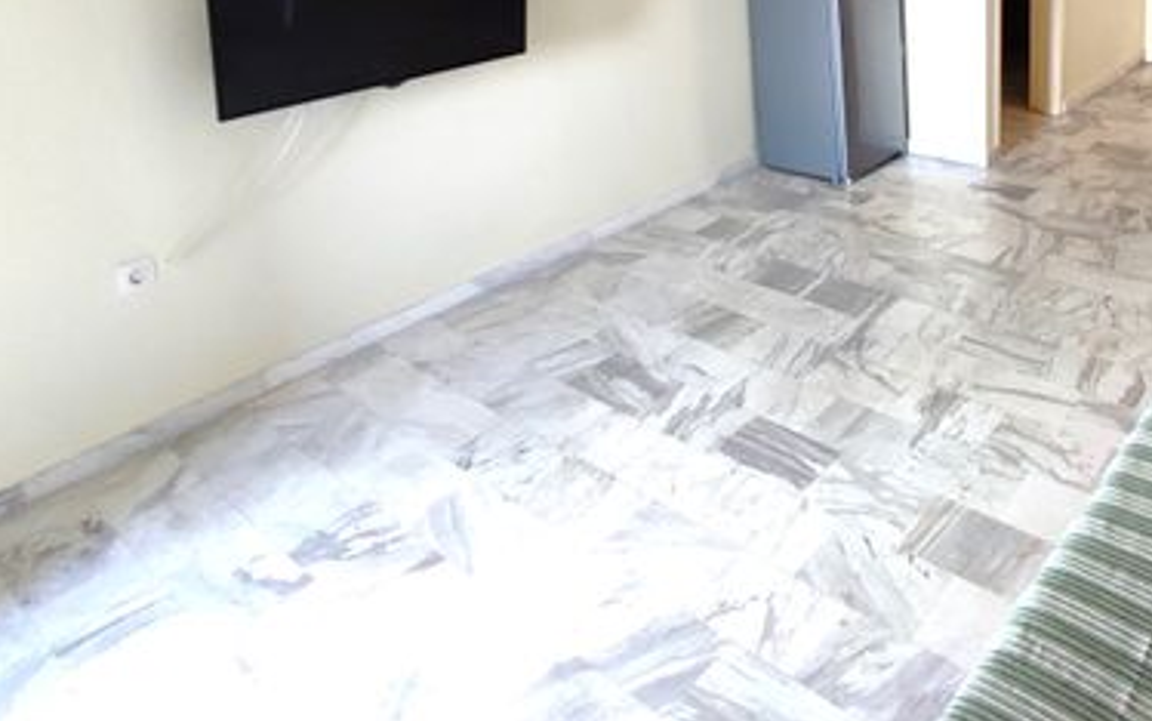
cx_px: 869
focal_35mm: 29
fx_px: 911
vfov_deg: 39.2
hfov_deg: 60.9
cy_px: 37
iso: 370
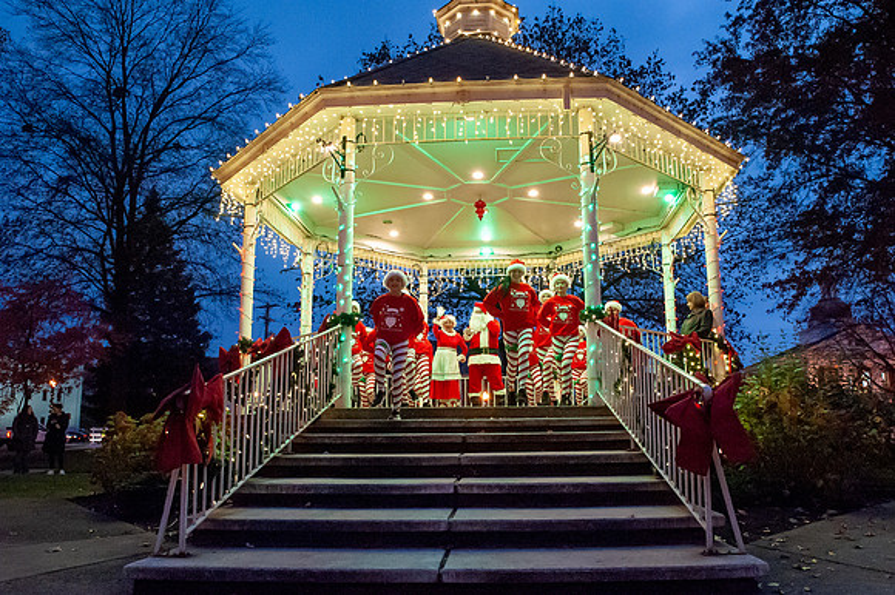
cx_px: 473
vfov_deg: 48.5
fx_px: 660
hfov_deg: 68.2
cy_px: 321
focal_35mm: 27
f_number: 7.1
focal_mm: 24
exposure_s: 1/125
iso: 6400
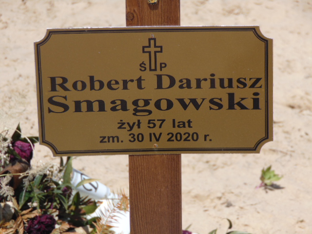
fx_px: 1830
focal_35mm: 203
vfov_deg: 7.3
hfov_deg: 9.7
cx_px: 156
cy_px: 117
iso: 80
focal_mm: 36.4
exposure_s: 1/1000
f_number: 4.1
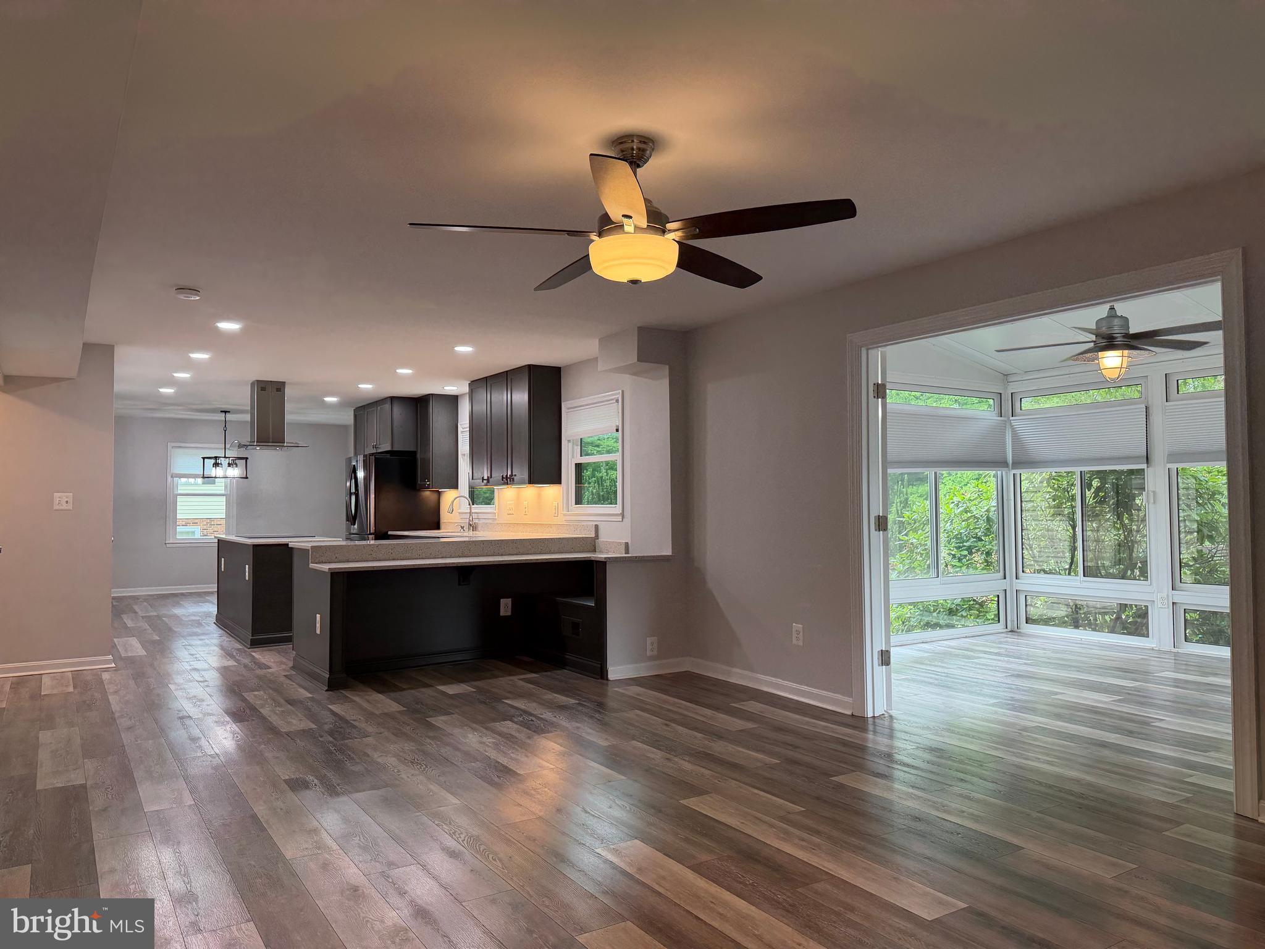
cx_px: 632
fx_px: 877
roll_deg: +0.4
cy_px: 474
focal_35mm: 24
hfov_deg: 71.6
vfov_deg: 56.8
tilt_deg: +1.8
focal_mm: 6.76
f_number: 1.78
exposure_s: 1/120
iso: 200
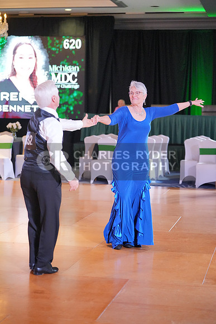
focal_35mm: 74
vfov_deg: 27.3
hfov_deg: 18.4
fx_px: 666
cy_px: 162
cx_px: 108
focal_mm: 74
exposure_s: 1/500
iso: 6400
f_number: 2.8
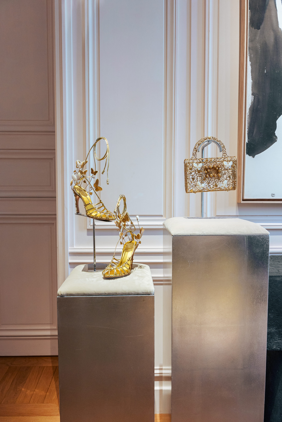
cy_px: 211
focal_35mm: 25
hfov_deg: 51.2
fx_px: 295
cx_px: 141
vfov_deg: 71.3
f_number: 4
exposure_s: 1/250
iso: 640
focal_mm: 25.1
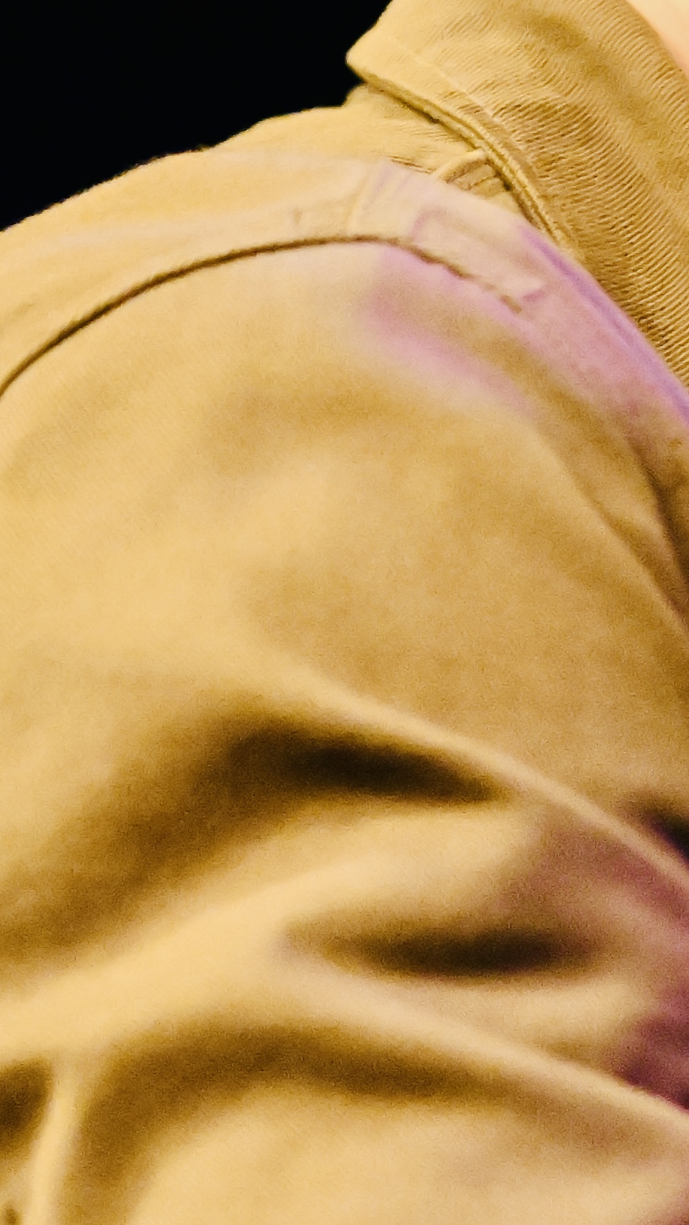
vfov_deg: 3.1
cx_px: 1398
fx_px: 22740
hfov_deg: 1.7
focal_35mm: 700
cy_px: 1502
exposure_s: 1/160
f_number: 1.8
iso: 7200
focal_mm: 135
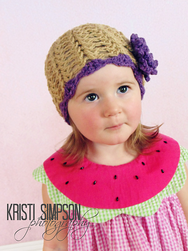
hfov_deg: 27.5
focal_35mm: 53
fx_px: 384
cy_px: 126
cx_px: 94
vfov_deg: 36.2
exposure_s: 1/30
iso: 400
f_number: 3.9
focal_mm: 9.5
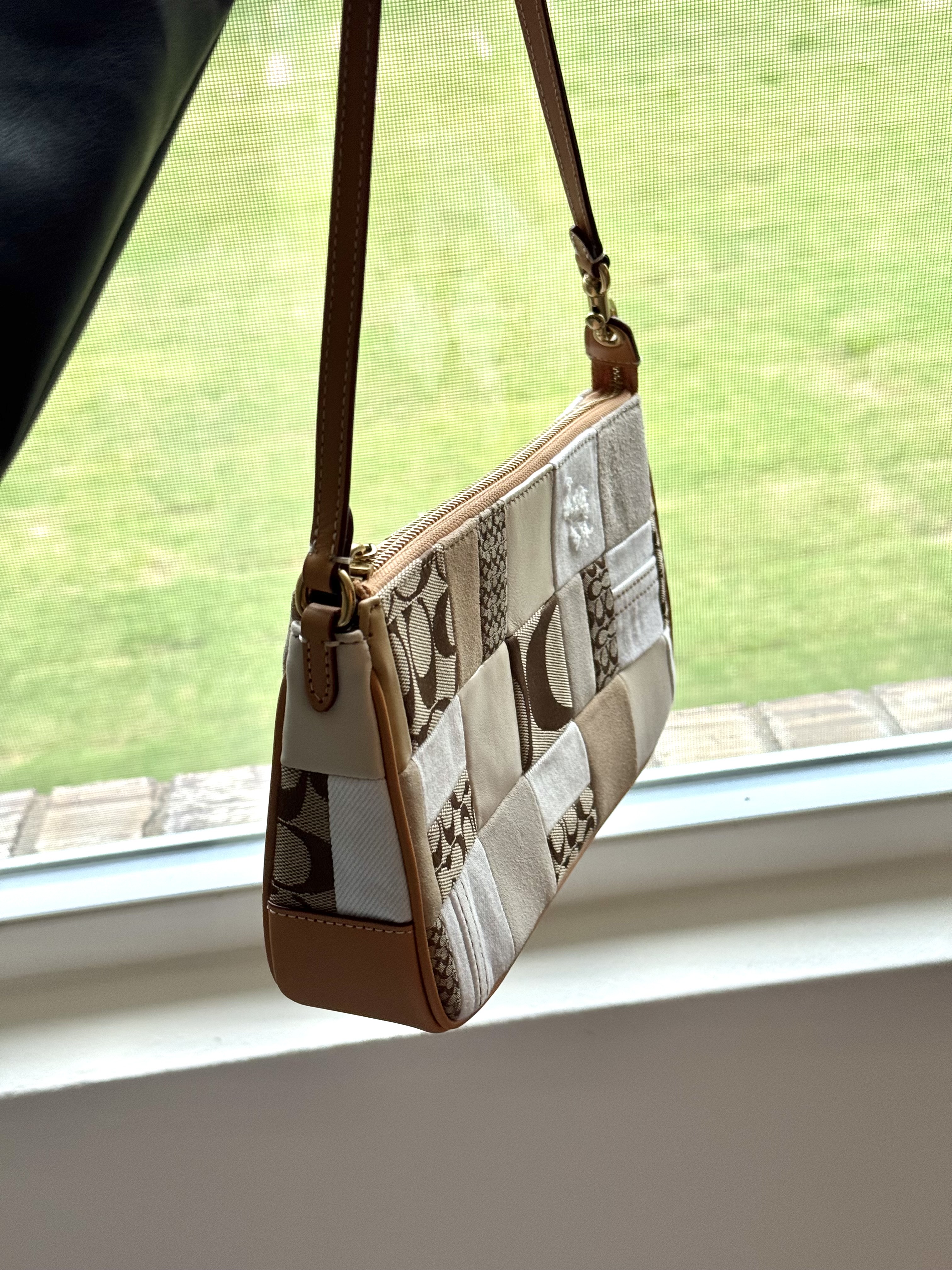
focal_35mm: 48
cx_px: 476
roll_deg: +7.6
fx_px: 1760
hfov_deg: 30.3
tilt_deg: -35.7
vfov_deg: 39.7
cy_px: 635
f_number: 1.78
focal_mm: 6.76
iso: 100
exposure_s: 1/60
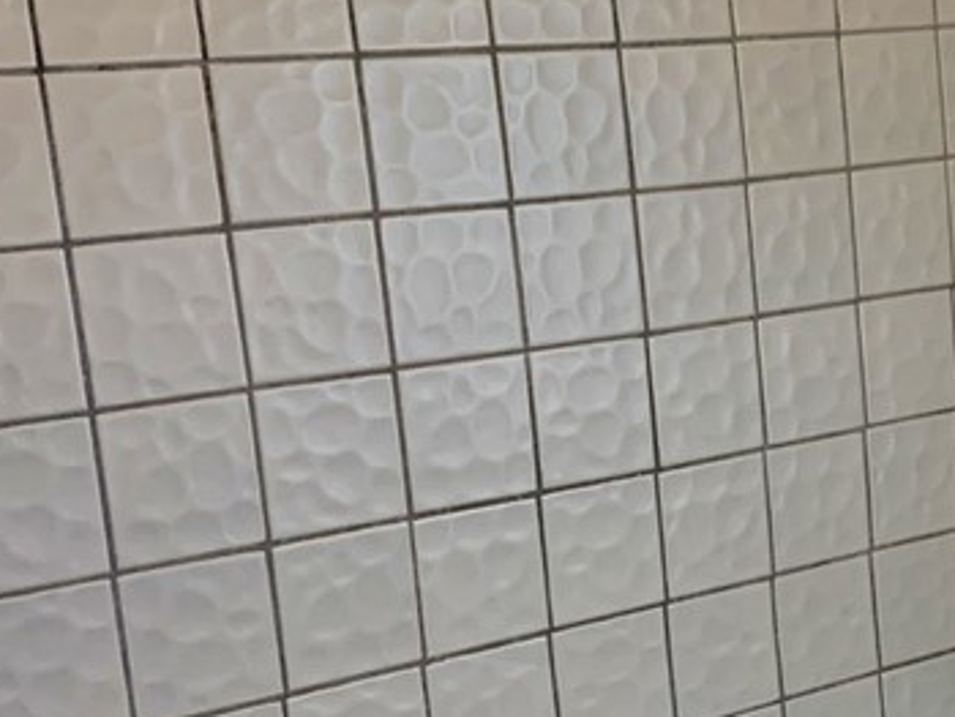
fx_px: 2098
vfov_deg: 19.2
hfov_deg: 24.6
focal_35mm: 76
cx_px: 920
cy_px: 597
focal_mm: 4.25
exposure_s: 1/60
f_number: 1.8
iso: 200
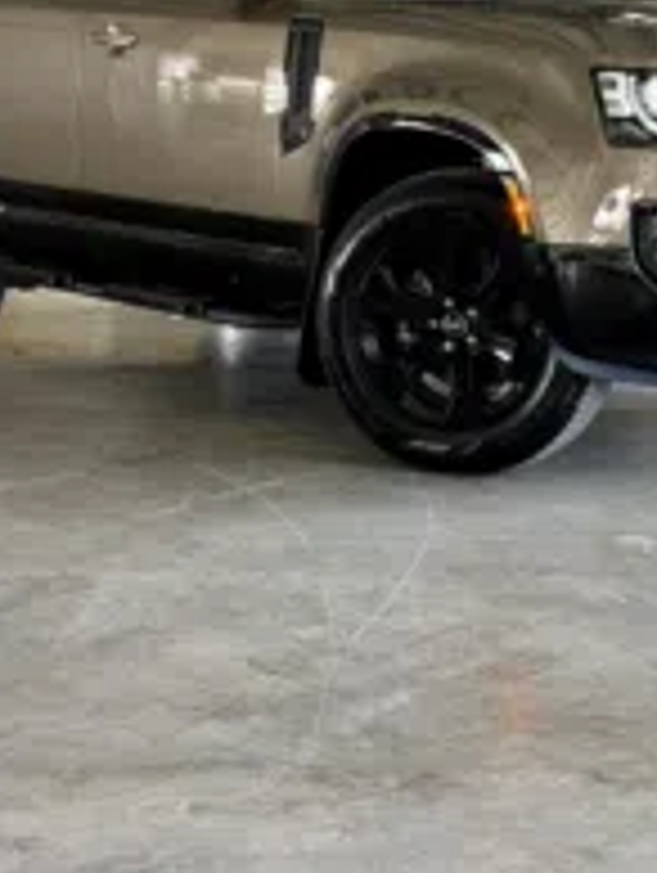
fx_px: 2702
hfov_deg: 13.8
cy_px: 86
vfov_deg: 18.1
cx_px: 436
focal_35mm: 107
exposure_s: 1/85
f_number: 1.6
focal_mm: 5.96
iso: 50
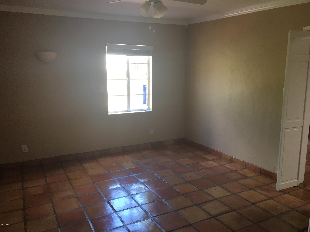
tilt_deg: -10.7
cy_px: 116
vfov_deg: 48.2
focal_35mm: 29
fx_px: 260
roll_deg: +1.1
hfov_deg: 61.7
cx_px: 155
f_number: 2.2
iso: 32
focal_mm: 4.15
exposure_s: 1/30
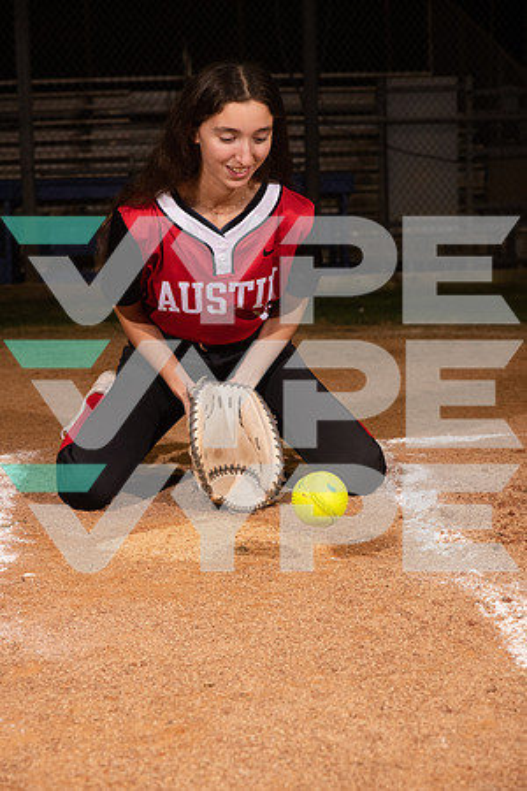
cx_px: 264
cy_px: 396
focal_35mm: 70
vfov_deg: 28.8
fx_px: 1537
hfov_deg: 19.5
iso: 1000
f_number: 6.3
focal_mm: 70
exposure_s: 1/500
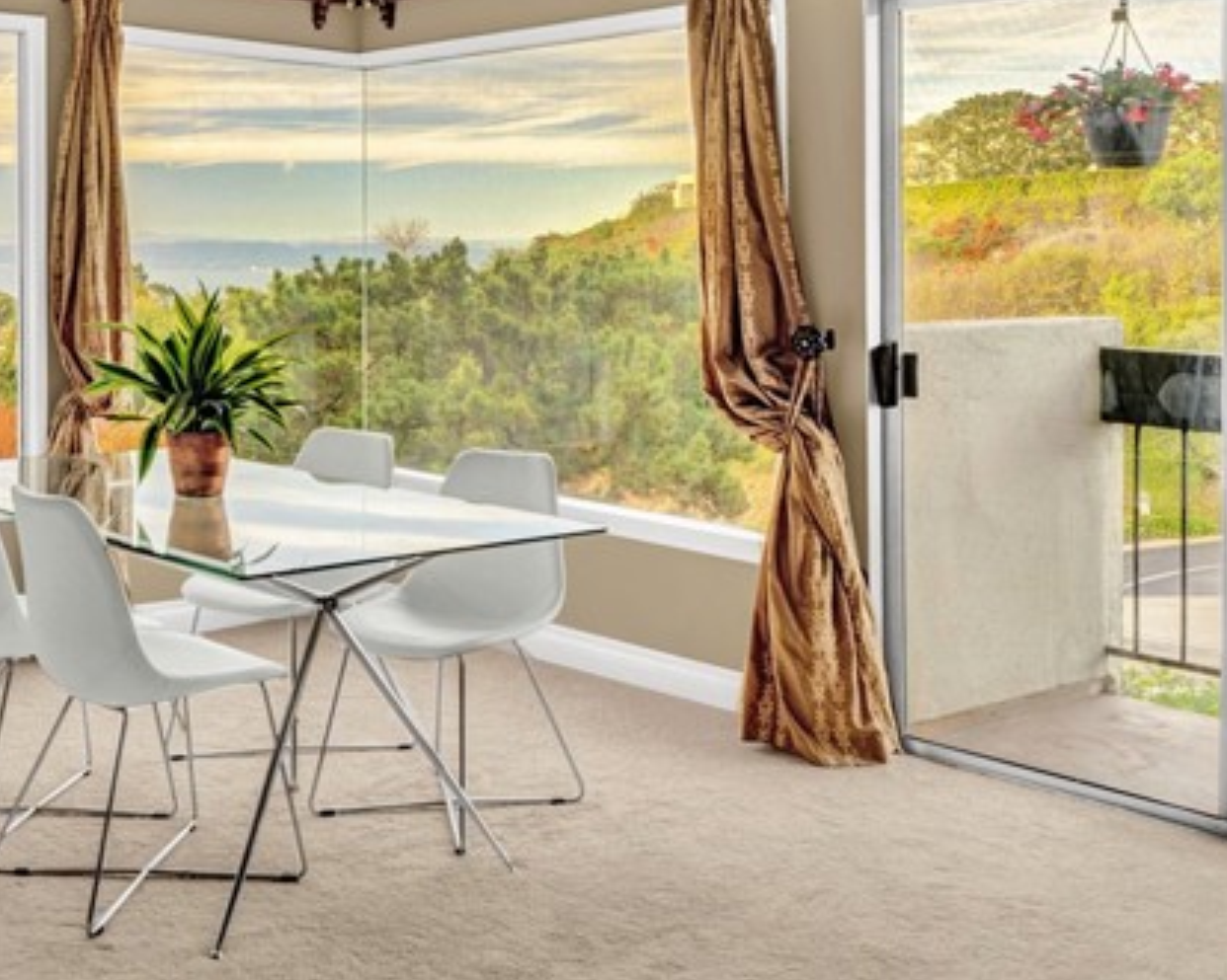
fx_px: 1634
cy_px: 528
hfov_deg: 40.1
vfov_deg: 33.4
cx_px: 317
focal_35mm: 45
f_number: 10
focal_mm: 31
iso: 100
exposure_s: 1/8
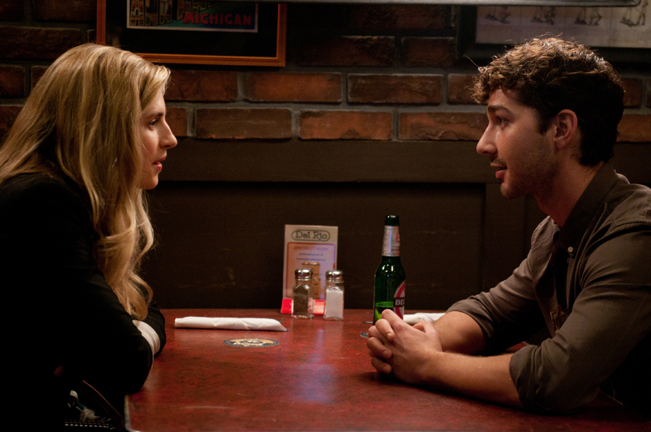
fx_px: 1680
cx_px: 326
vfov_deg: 14.7
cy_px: 216
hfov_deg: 21.9
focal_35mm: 93
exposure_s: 1/60
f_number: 2.8
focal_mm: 62
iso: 800
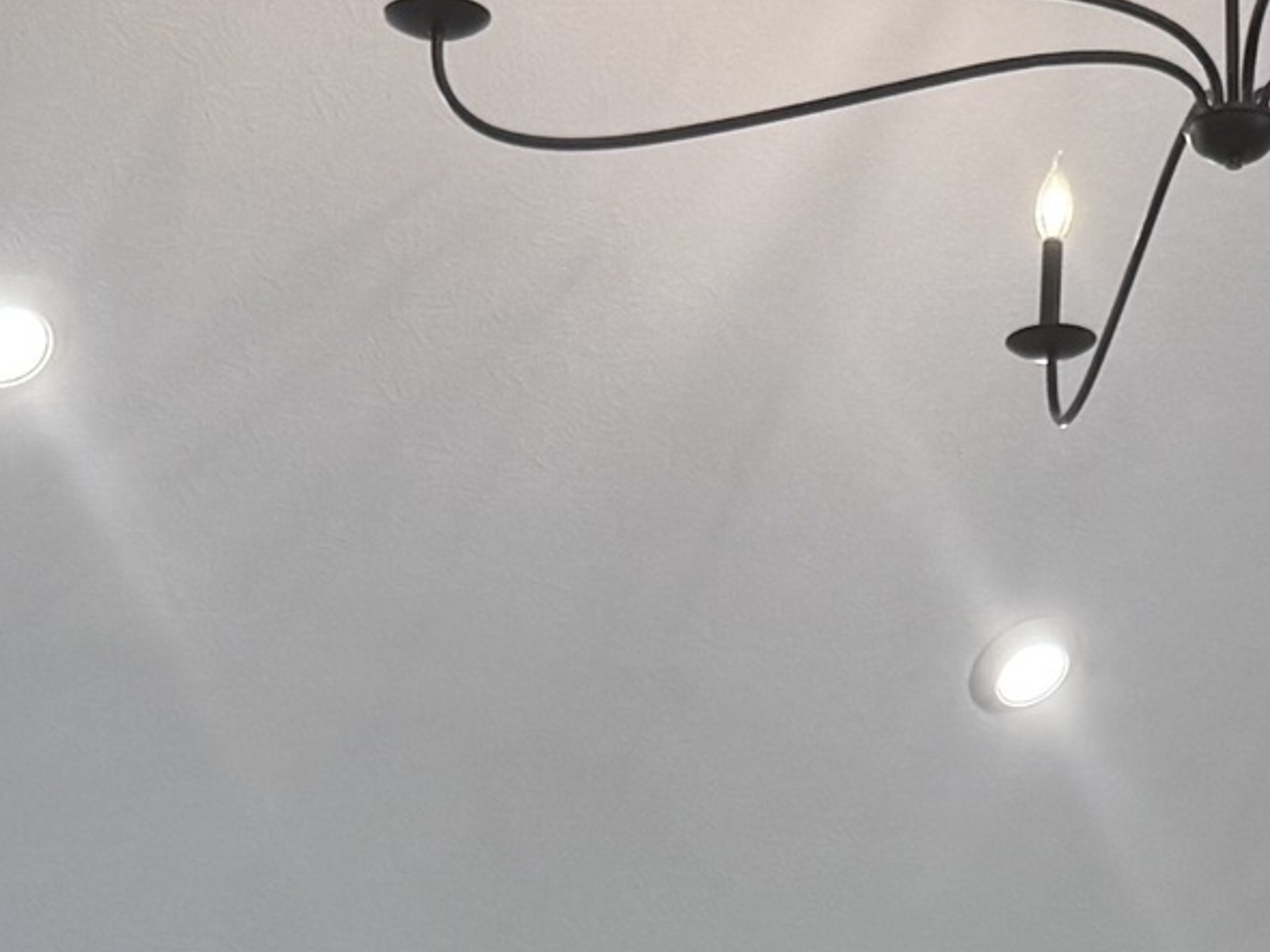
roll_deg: +0.2
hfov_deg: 15.7
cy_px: 2029
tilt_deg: +0.7
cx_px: 818
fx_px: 4584
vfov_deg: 10.6
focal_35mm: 125
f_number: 1.78
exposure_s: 1/148
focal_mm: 6.76
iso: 100
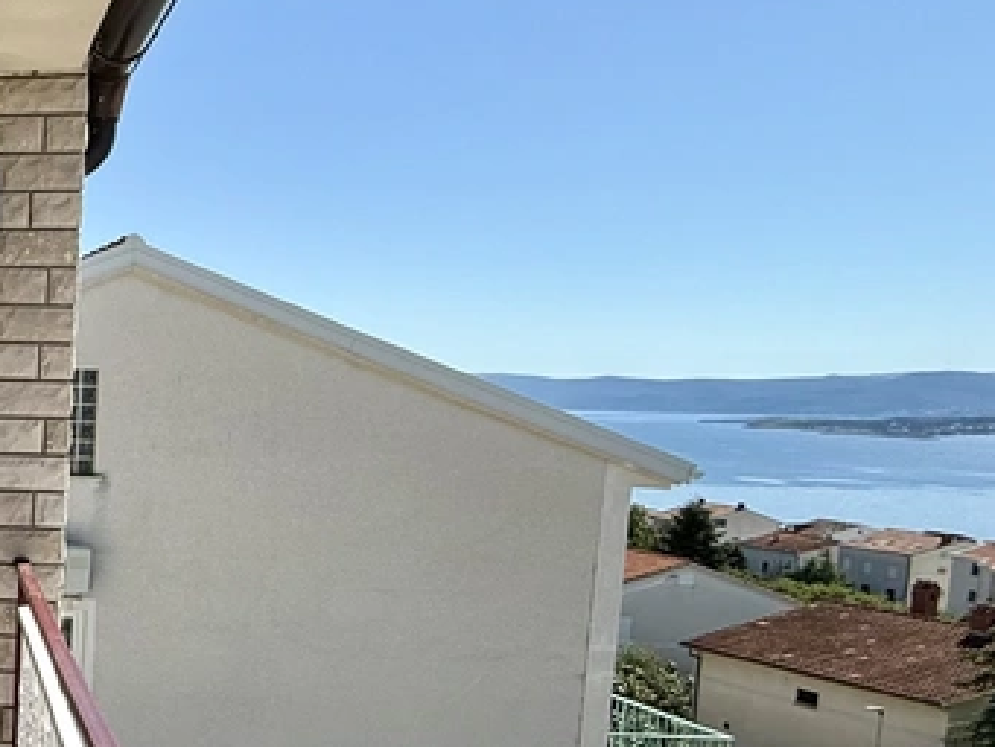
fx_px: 1208
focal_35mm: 42
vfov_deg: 34.1
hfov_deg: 32.8
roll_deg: -0.7
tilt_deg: -4.9
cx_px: -309
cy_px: 499
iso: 50
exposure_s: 1/1901
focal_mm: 2.22
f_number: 2.2
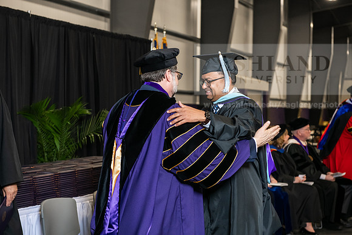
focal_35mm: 70
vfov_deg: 19.5
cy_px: 118
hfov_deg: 28.8
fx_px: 685
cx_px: 176
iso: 2000
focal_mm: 70
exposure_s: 1/200
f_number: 5
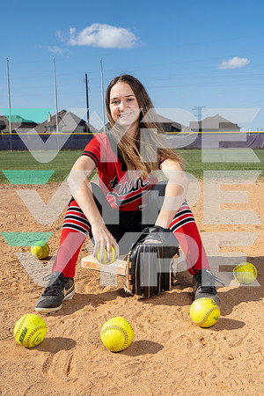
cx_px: 132
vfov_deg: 47.4
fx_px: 451
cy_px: 198
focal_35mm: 41
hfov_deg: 32.6
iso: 64
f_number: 8
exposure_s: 1/250
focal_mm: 41
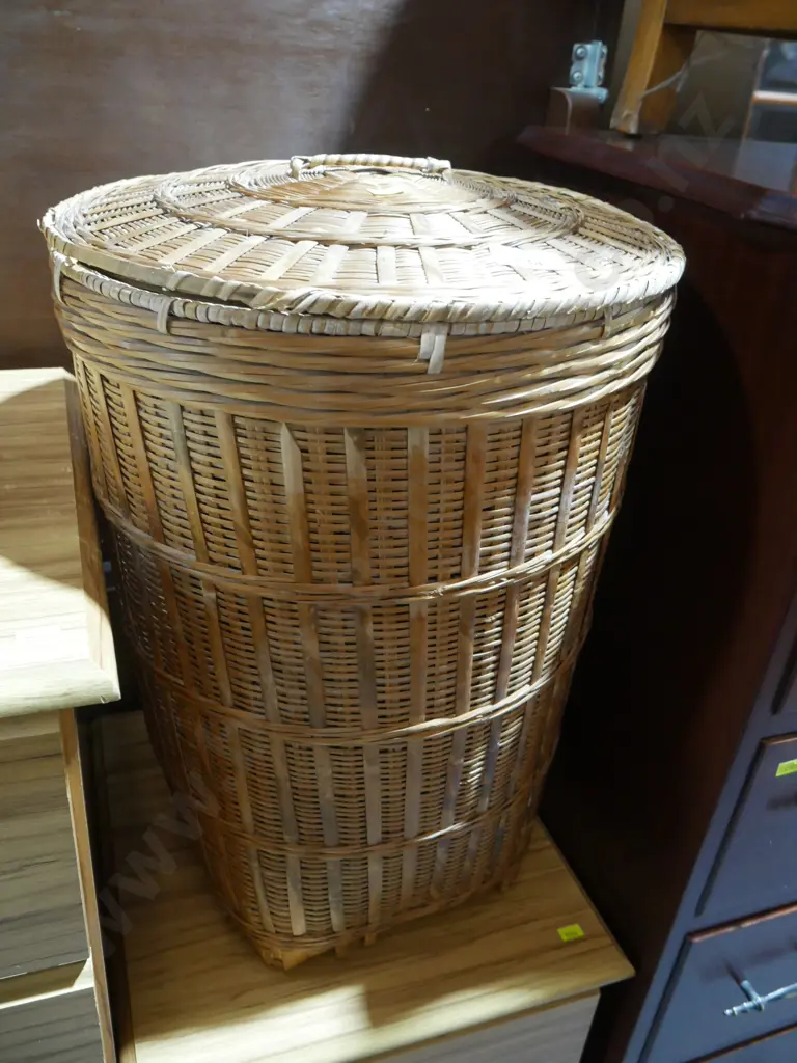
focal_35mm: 28
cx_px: 398
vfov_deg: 63.4
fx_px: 860
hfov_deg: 49.7
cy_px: 532
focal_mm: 14
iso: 2000
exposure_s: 1/60
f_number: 4.5
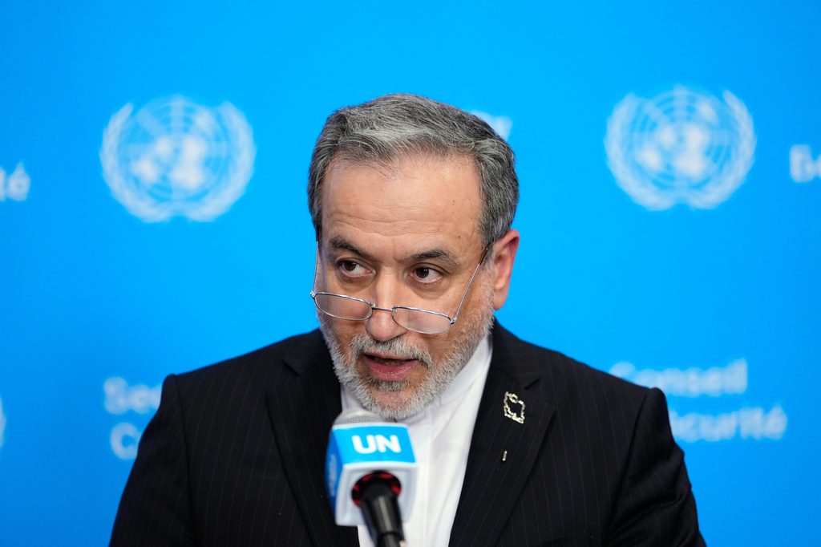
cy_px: 274
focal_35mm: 200
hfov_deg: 10.3
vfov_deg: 6.9
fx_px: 4559
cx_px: 410
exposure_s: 1/250
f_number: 2.8
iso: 2000
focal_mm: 200
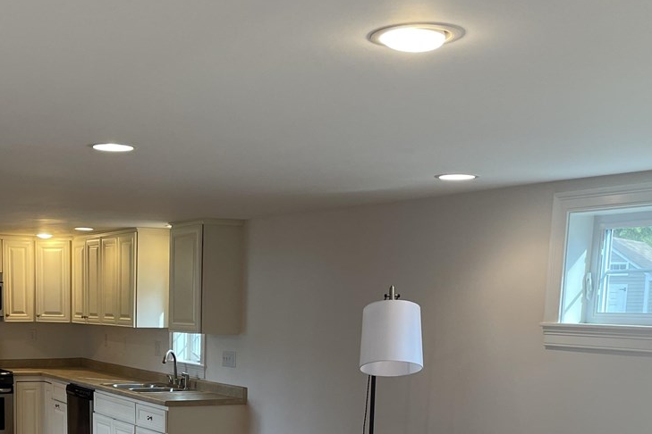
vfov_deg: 22.7
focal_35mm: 57
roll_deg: +0.0
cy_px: 448
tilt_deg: -6.0
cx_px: 169
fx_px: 1032
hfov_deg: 34.4
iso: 64
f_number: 1.6
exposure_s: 1/120
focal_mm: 4.2
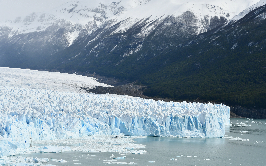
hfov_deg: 21.0
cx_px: 133
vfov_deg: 13.2
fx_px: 718
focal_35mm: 99
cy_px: 88
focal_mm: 65
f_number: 11
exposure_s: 1/500
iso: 100
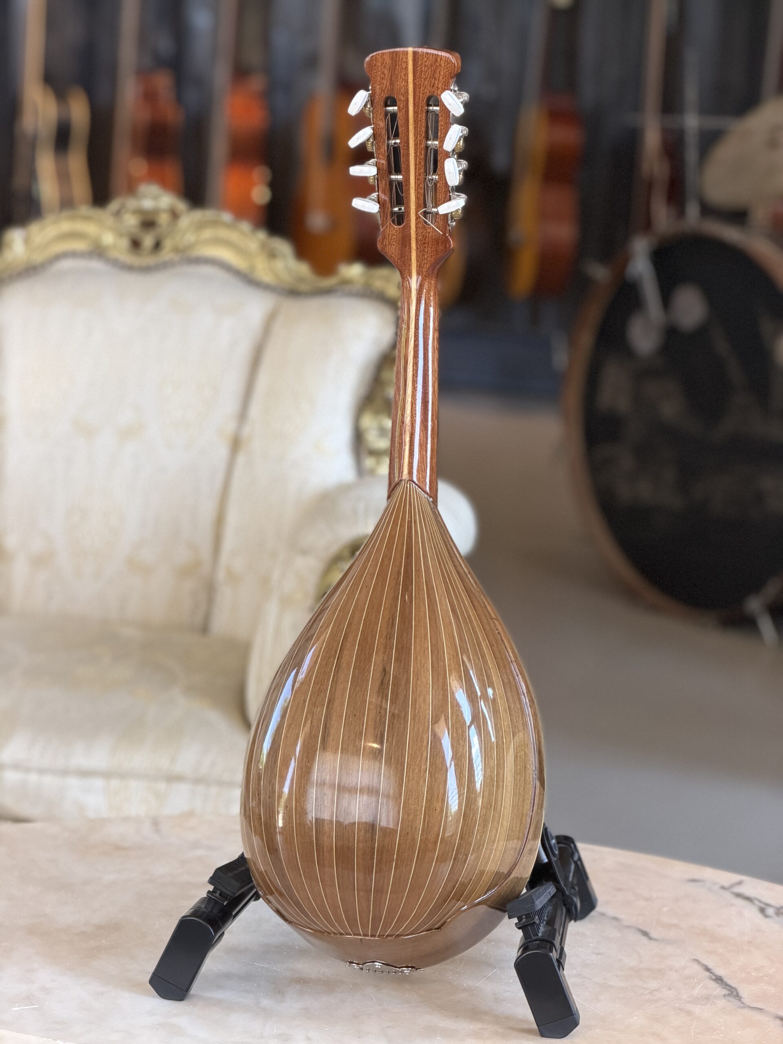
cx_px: 392
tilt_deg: -11.1
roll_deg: -3.0
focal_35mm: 100
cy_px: 522
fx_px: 3016
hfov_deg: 14.8
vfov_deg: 19.6
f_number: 2.8
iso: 320
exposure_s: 1/121
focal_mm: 16.89
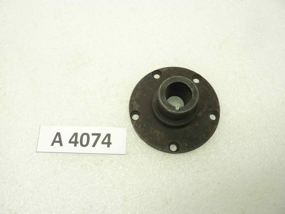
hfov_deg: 69.4
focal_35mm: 25
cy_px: 107
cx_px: 142
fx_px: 206
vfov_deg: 54.9
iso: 80
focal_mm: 4.1
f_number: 3.3
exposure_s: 1/13
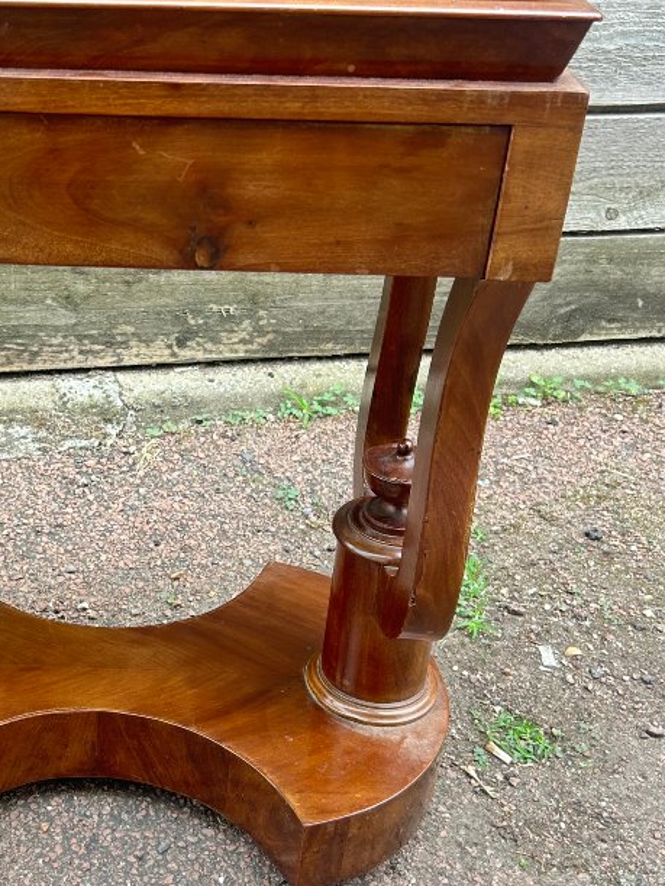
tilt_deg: -34.4
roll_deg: -1.5
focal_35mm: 51
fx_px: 1306
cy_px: 479
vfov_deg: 37.5
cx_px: 97
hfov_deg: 27.7
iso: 32
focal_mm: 5.7
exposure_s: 1/135
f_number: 1.5
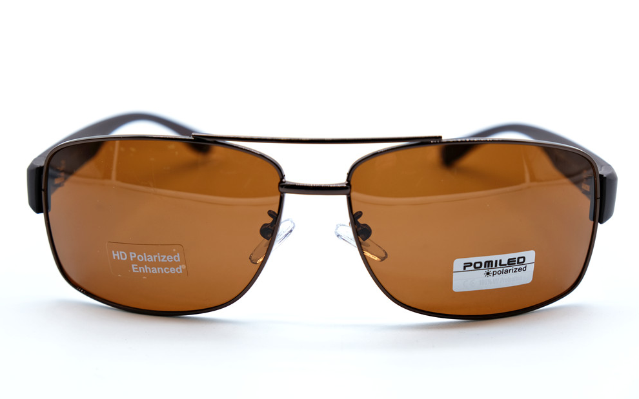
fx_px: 1237
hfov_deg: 29.0
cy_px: 208
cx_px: 317
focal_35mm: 71
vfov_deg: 18.4
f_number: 5.6
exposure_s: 1/120
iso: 160
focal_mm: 46.3
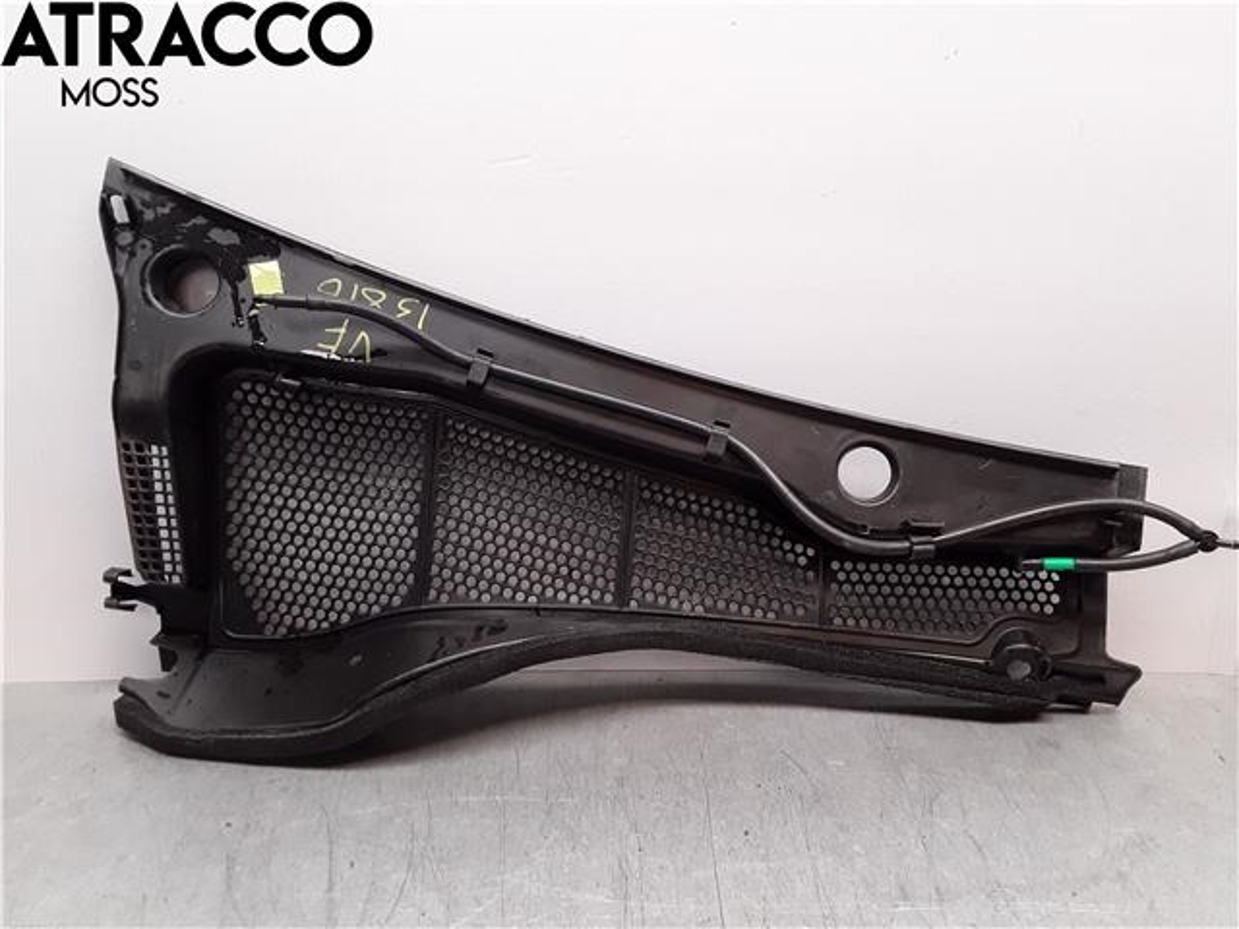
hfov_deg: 63.4
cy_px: 464
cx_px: 620
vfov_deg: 49.7
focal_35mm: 28
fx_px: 1002
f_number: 1.9
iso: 50
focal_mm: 2.91
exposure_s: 1/50
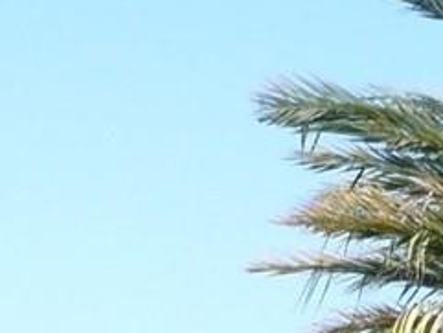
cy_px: 1025
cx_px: 147
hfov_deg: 8.5
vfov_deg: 5.9
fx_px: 2971
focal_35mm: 232
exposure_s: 1/800
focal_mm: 5.8
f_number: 2.8
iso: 100
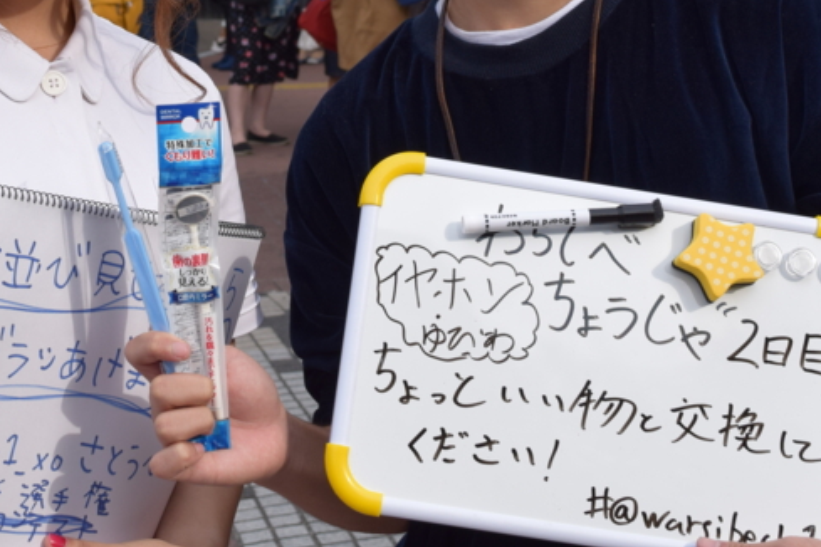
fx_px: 2076
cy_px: -19
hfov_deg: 22.3
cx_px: 290
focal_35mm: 91
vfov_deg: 14.7
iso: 200
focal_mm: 29
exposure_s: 1/320
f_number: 9
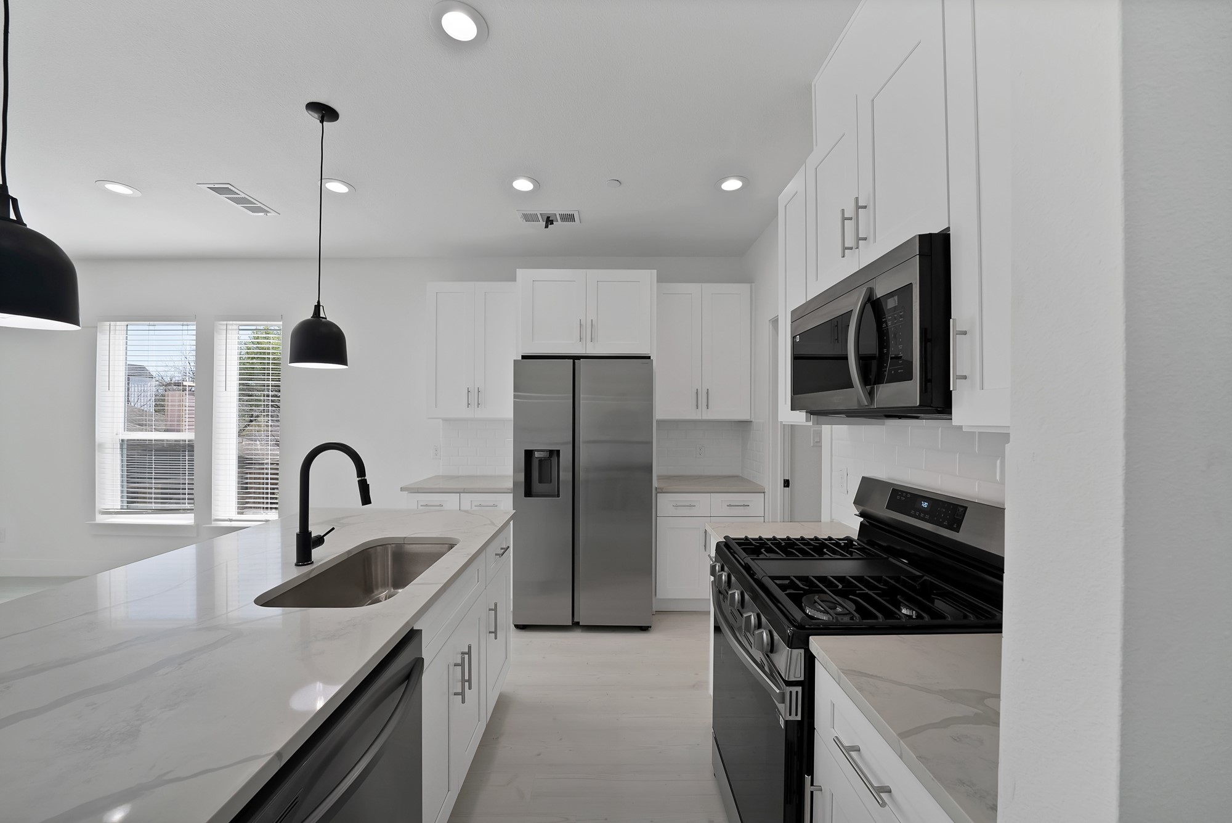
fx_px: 411
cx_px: 616
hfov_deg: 112.6
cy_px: 412
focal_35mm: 12
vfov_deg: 90.1
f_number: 9
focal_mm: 12
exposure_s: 1/40
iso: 640
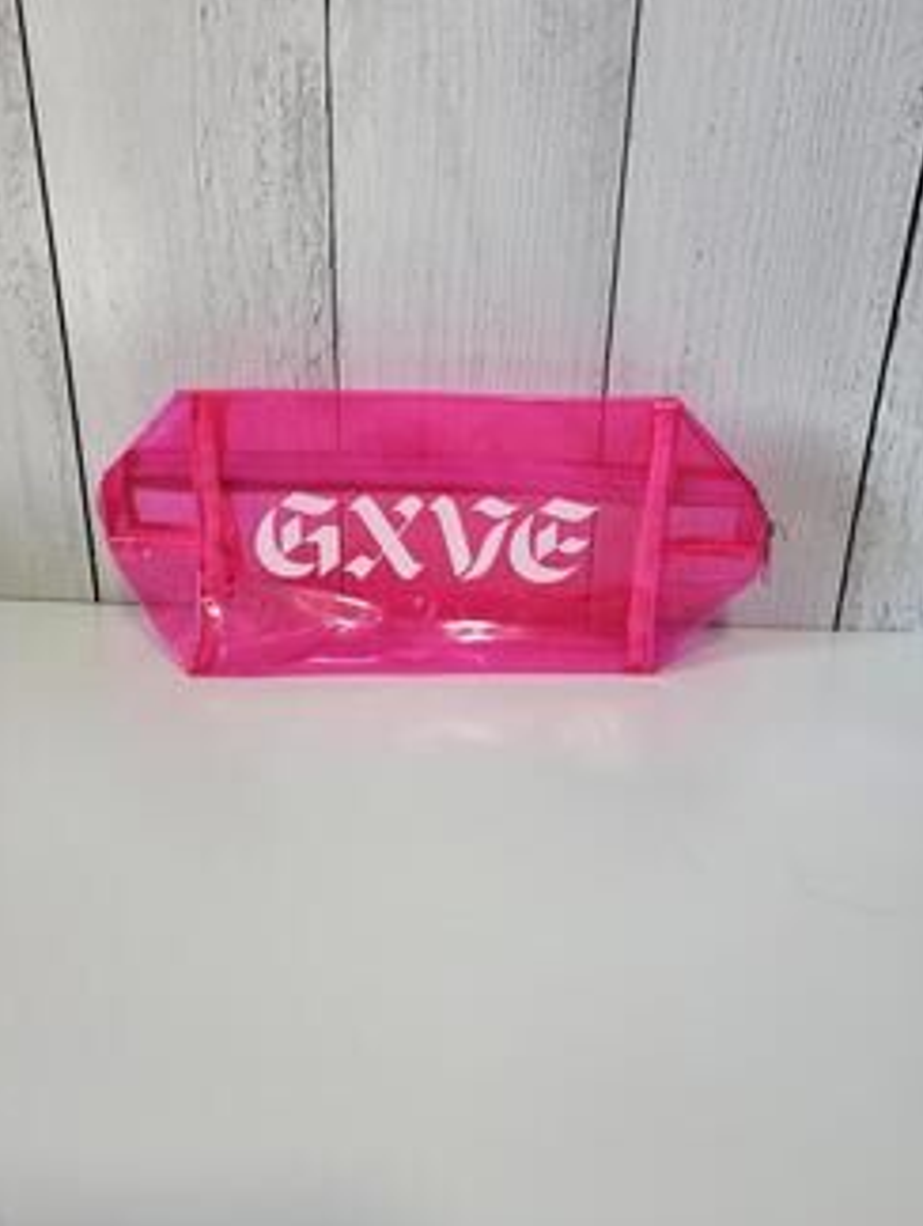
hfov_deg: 51.5
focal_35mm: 27
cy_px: 594
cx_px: 439
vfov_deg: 65.2
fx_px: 957
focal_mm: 6.4
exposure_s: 1/120
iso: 250
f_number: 1.8
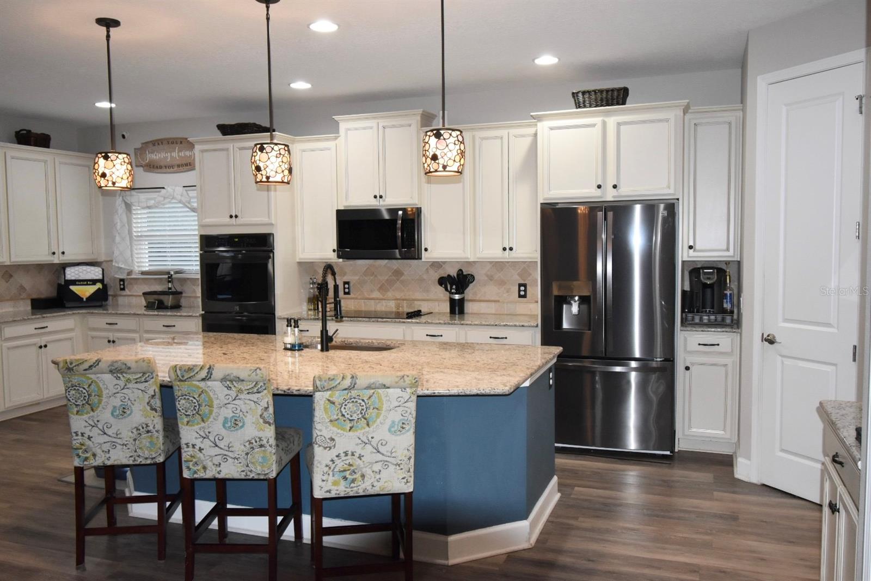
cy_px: 290
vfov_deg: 43.6
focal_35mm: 30
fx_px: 726
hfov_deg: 61.9
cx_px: 436
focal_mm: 20
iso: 1400
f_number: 5.6
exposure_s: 1/60
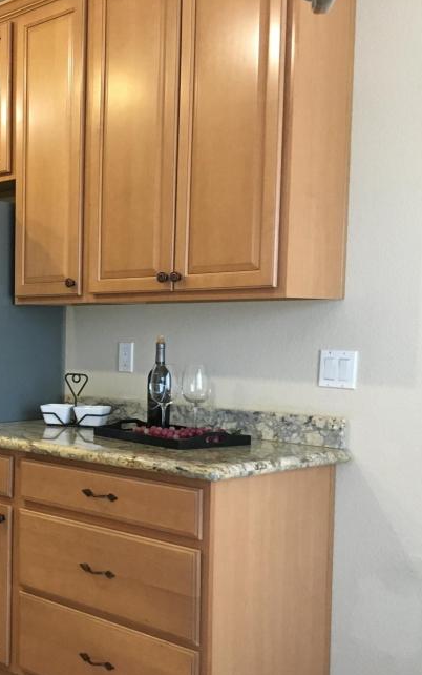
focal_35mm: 49
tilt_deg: -2.7
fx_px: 900
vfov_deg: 40.9
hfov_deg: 24.6
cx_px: -41
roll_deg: -0.6
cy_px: 394
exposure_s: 1/30
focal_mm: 4.15
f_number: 2.2
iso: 160
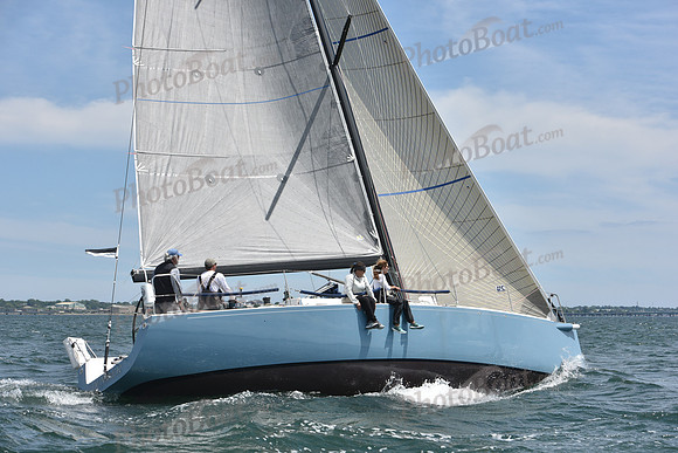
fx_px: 1319
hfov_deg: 28.8
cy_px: 226
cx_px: 339
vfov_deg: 19.5
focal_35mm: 70
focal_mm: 70
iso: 250
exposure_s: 1/1250
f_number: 8
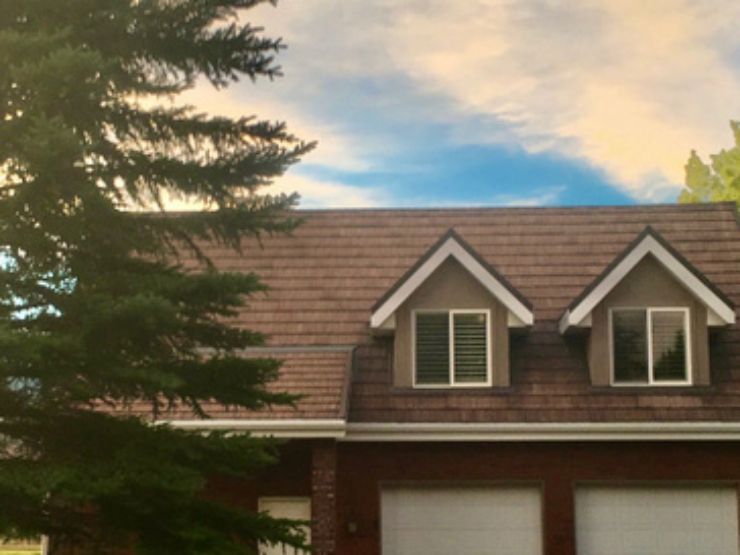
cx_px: 317
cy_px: 388
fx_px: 1090
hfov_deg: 37.4
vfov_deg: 28.3
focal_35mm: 51
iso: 25
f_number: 2.2
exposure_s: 1/60
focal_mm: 4.15
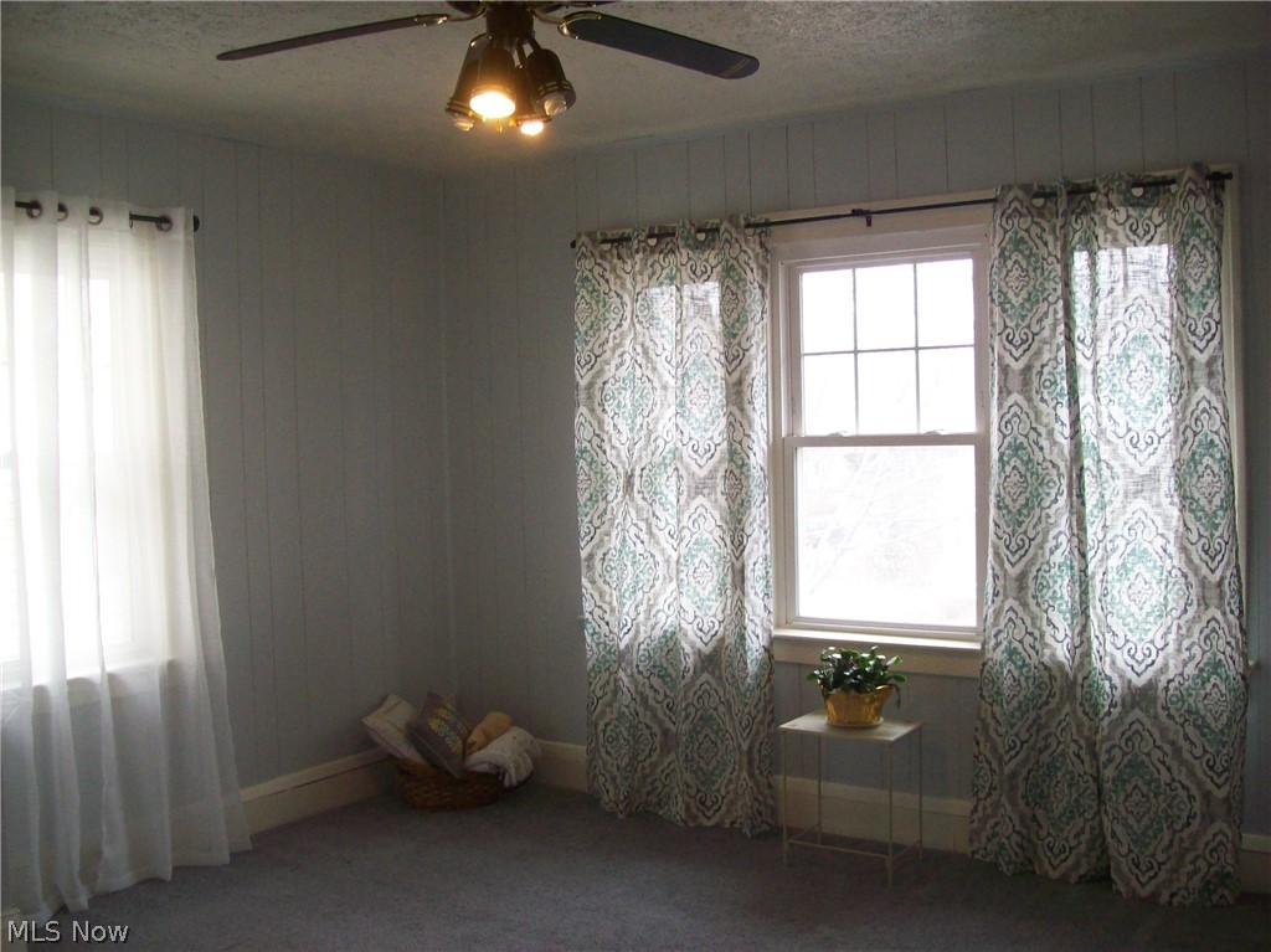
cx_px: 636
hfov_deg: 51.4
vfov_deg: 39.6
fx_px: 1321
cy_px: 476
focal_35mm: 36
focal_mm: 6
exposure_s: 1/64
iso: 200
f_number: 2.7
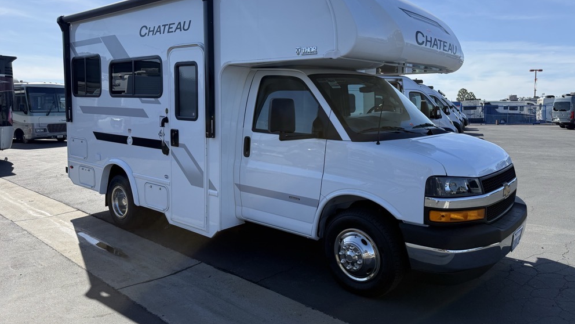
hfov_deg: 69.8
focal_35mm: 27
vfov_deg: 42.8
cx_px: 296
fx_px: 412
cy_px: 136
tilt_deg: -3.2
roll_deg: +0.5
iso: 100
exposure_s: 1/4673
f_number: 1.78
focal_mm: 6.76
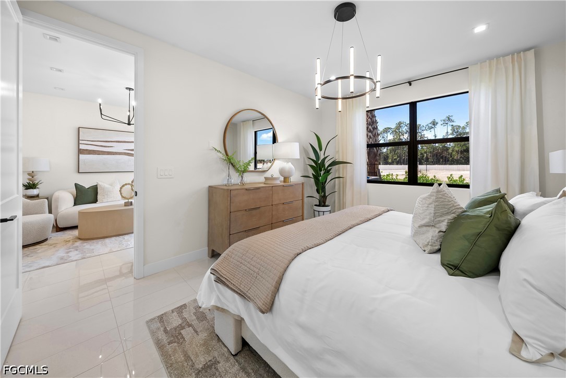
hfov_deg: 112.6
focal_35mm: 12
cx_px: 283
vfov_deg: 90.0
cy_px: 189
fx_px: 189
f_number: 8
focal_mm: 12
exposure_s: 1/13
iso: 250
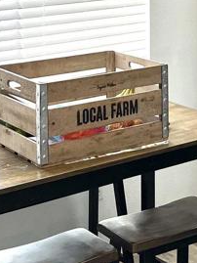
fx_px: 751
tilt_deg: -3.3
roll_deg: +1.9
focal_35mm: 99
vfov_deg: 18.9
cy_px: -36
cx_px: 114
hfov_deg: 14.9
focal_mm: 5.1
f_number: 1.6
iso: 40
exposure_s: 1/193
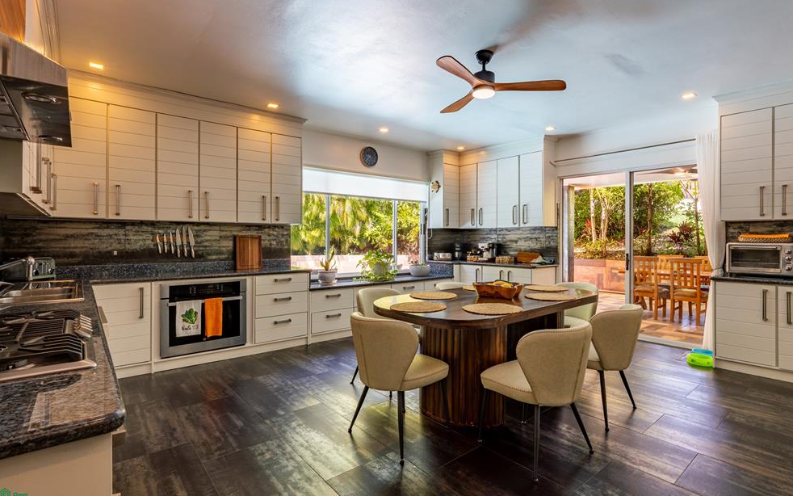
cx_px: 408
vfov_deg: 66.3
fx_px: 379
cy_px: 229
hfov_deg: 92.6
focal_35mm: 18
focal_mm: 11
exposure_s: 1/80
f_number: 11
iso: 400
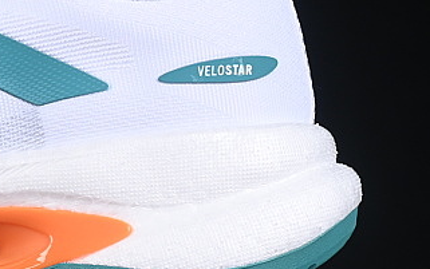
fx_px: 3013
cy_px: 11
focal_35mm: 257
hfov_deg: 8.1
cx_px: -133
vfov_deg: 5.1
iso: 160
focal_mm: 50
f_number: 8
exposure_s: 1/80
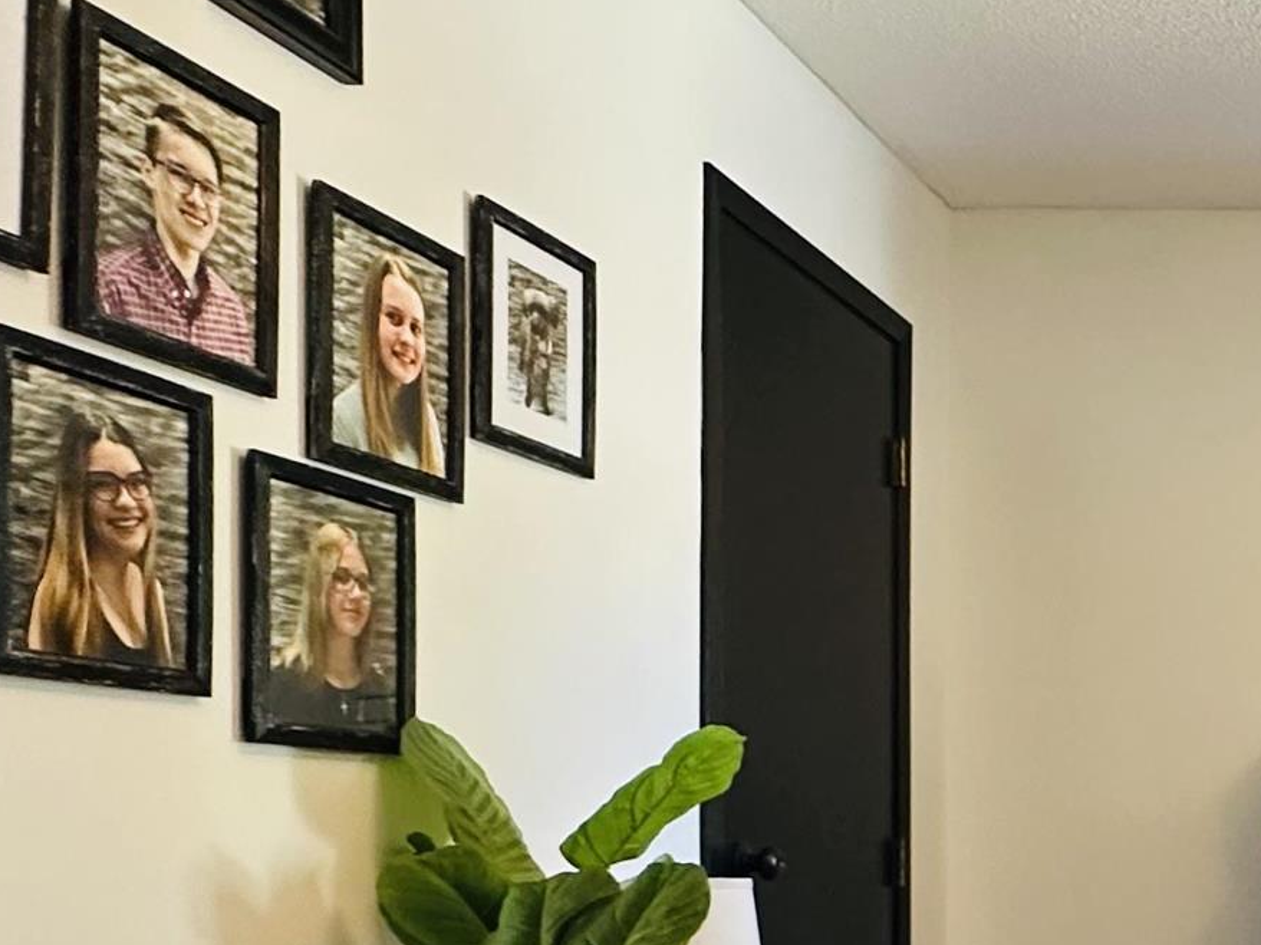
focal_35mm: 49
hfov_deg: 30.9
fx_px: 1784
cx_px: 1616
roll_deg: -0.2
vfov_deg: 28.5
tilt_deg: +0.6
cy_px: 860
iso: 320
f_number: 2.2
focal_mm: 2.22
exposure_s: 1/60
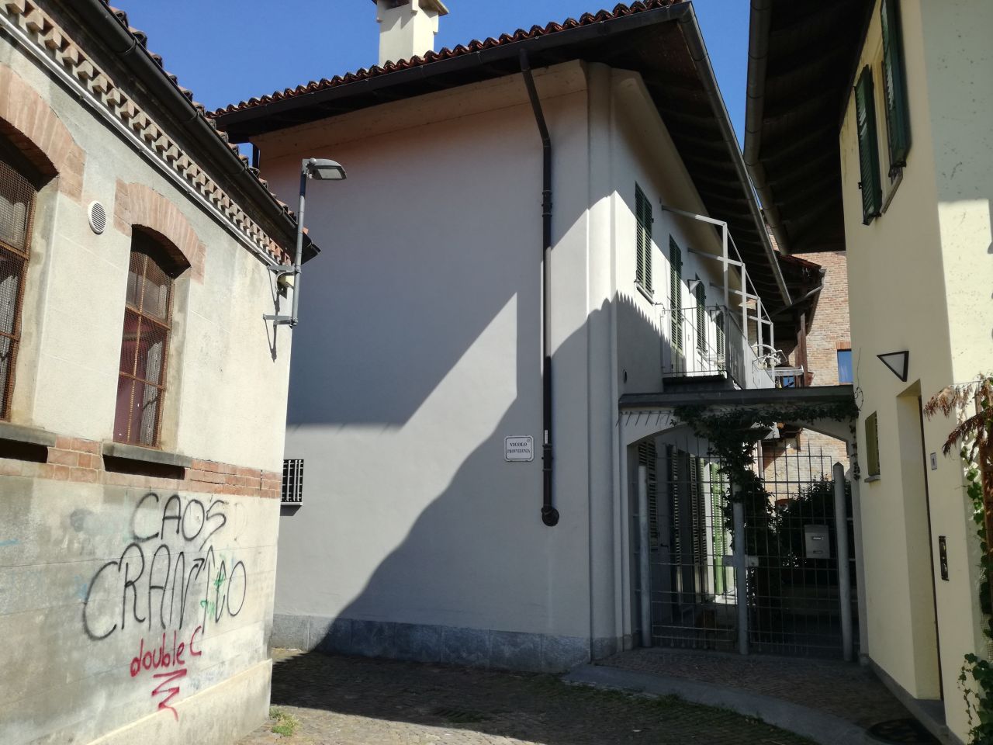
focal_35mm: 27
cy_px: 372
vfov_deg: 51.4
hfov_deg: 65.3
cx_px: 496
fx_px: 775
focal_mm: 3.79
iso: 50
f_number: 2
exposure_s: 1/623
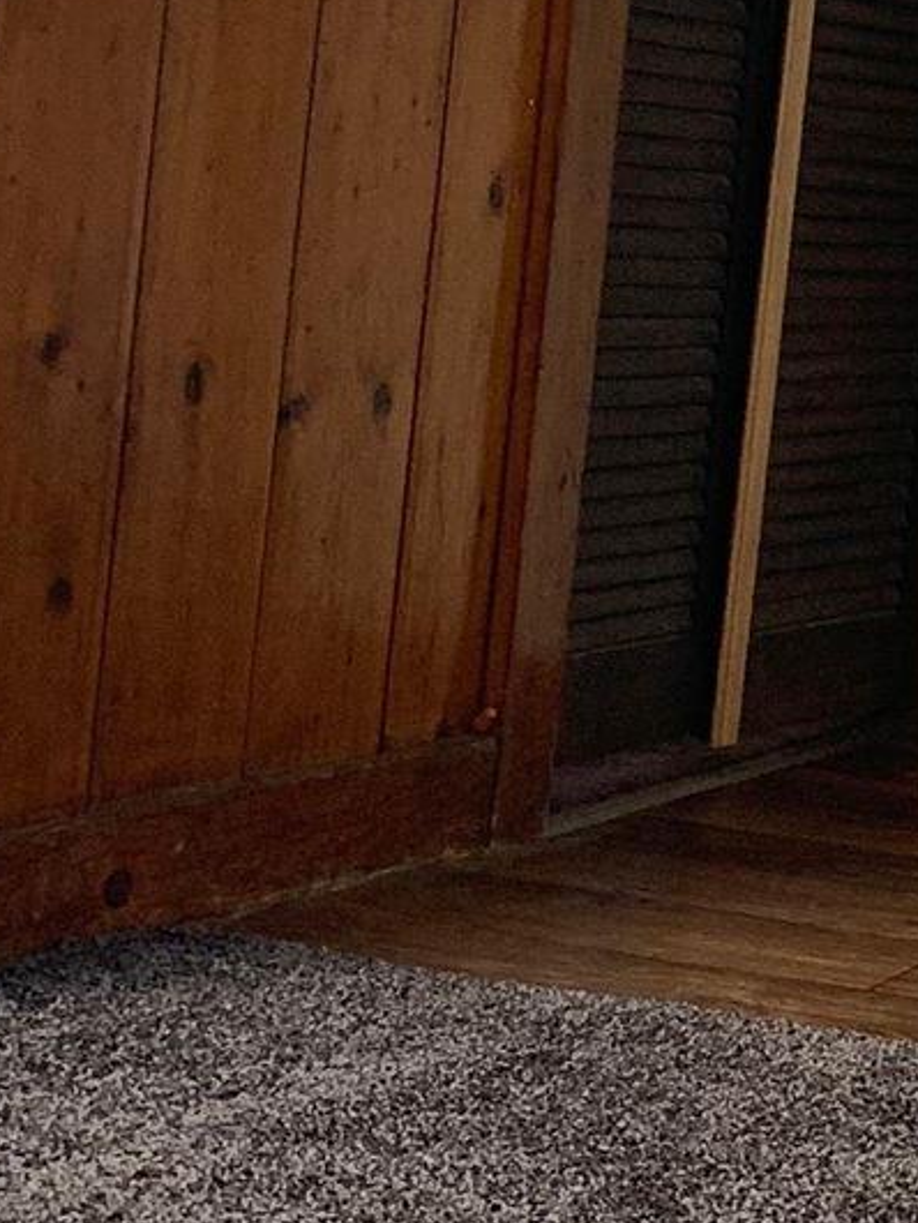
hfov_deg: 12.0
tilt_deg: -4.5
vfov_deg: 17.4
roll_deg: -5.4
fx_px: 3992
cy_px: 485
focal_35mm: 113
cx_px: 1705
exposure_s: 1/60
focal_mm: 4.25
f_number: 1.8
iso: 160
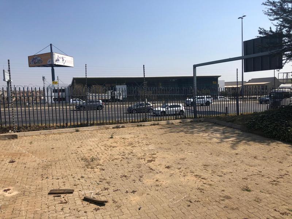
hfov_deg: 63.4
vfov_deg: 49.7
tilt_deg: -3.2
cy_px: 110
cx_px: 146
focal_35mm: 28
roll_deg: +2.2
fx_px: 236
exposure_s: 1/2288
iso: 20
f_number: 1.8
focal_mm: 3.99
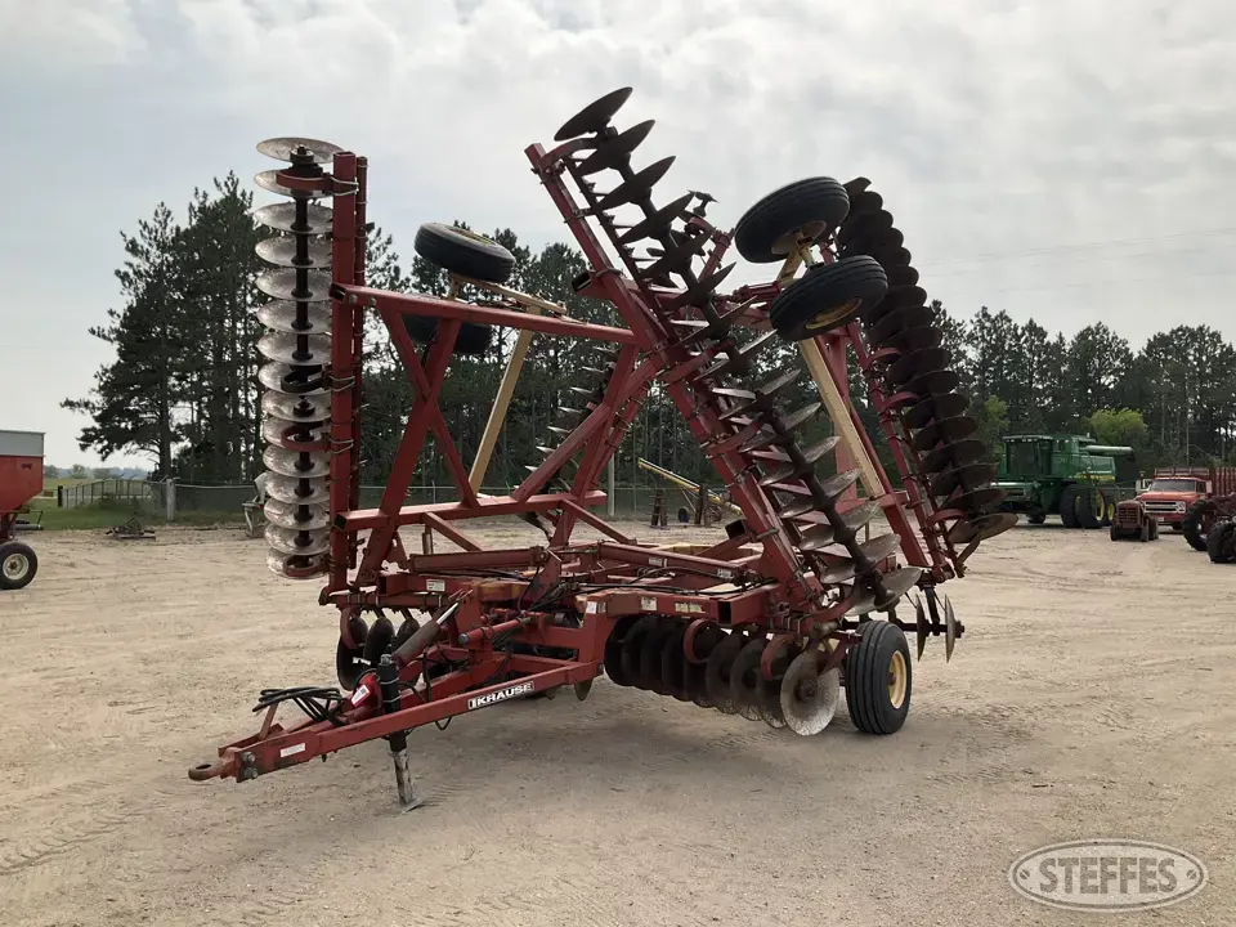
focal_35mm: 29
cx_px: 618
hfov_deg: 61.7
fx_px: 1035
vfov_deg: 48.2
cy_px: 464
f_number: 1.8
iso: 25
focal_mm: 3
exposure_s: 1/3125
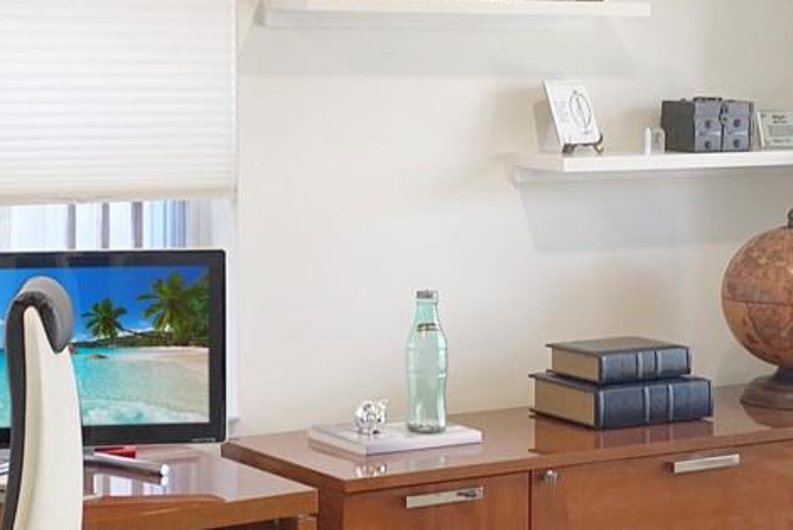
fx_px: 2028
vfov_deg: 14.9
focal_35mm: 92
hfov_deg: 22.1
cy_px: 246
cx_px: 407
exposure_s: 1/120
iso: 100
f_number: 1.8
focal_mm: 4.25
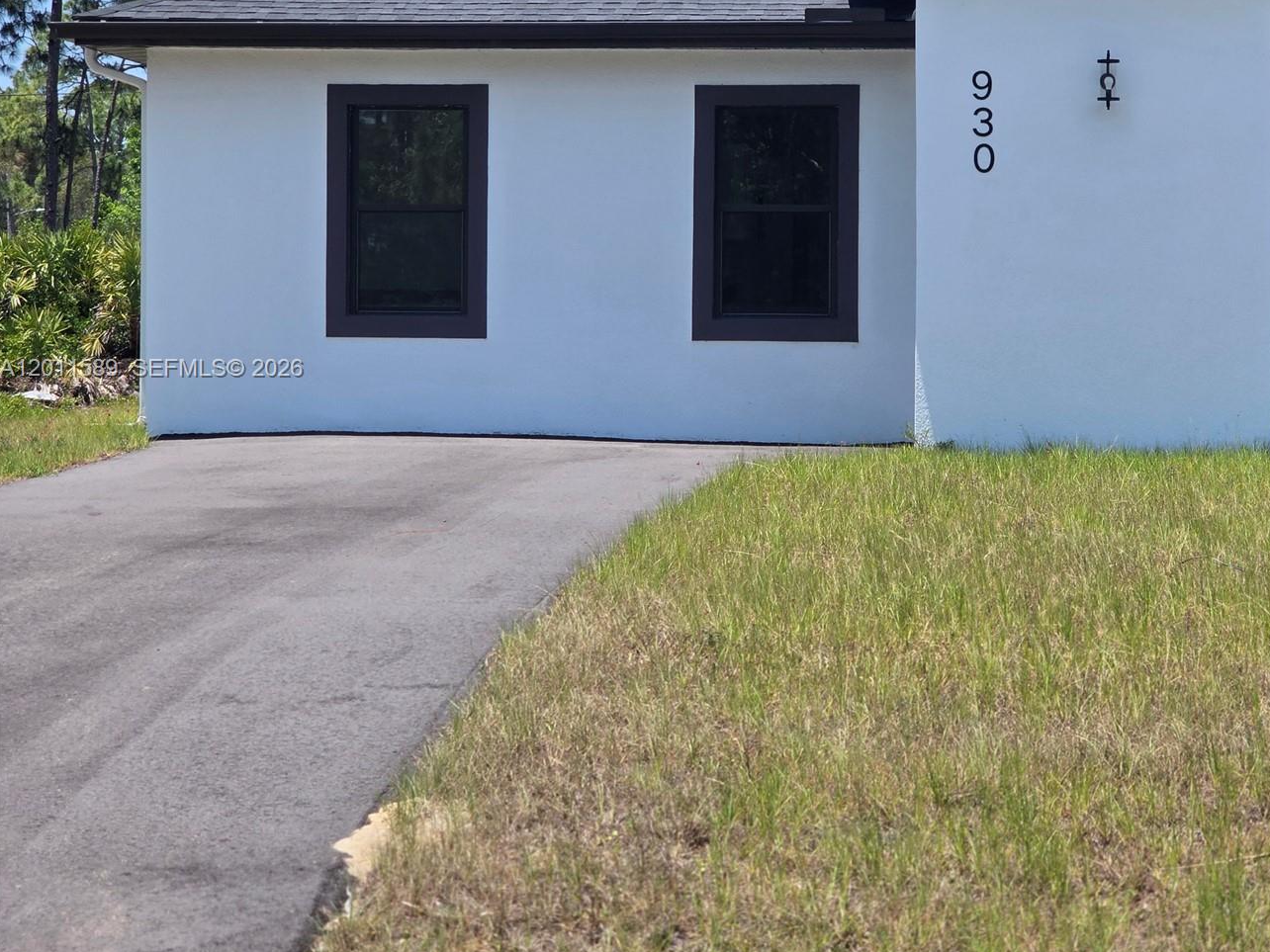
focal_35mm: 86
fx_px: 3155
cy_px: 370
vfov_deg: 17.1
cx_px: 786
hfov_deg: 22.7
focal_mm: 7.9
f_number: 2.4
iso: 50
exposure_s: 1/1785
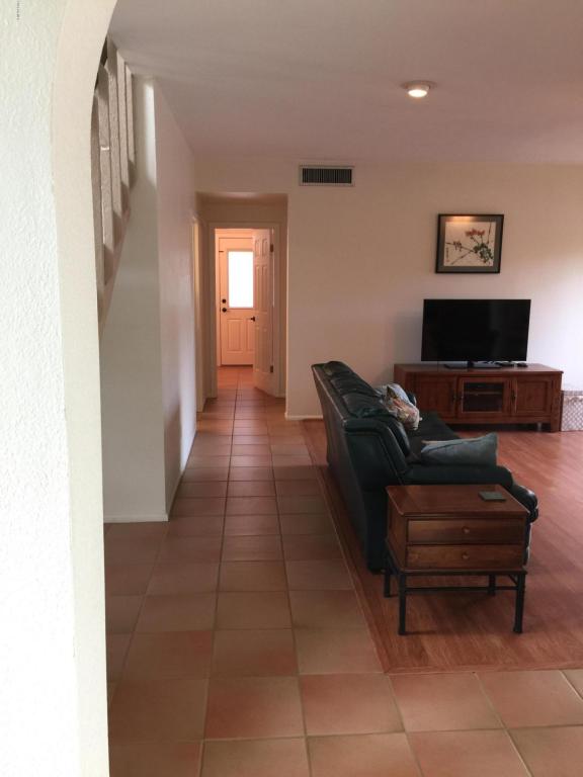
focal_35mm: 29
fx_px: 651
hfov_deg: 48.2
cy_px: 388
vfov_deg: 61.7
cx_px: 292
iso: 40
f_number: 2.2
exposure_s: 1/15
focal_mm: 4.15
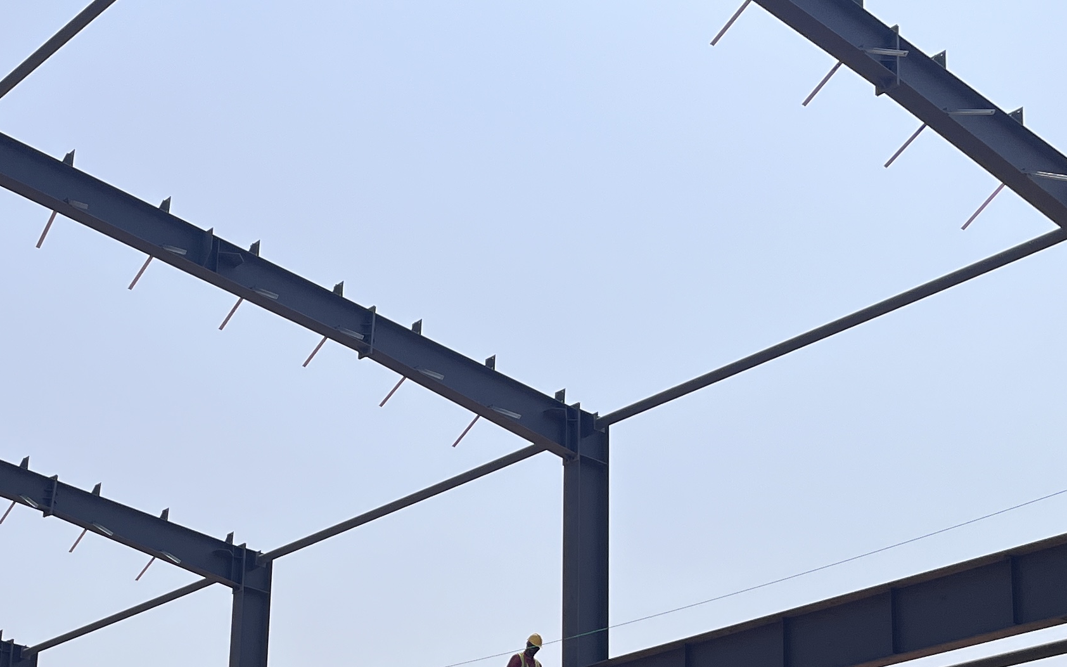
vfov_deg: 19.0
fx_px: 1919
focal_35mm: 66
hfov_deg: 30.7
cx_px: 323
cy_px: 725
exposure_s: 1/9901
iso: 50
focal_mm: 5.1
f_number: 1.6
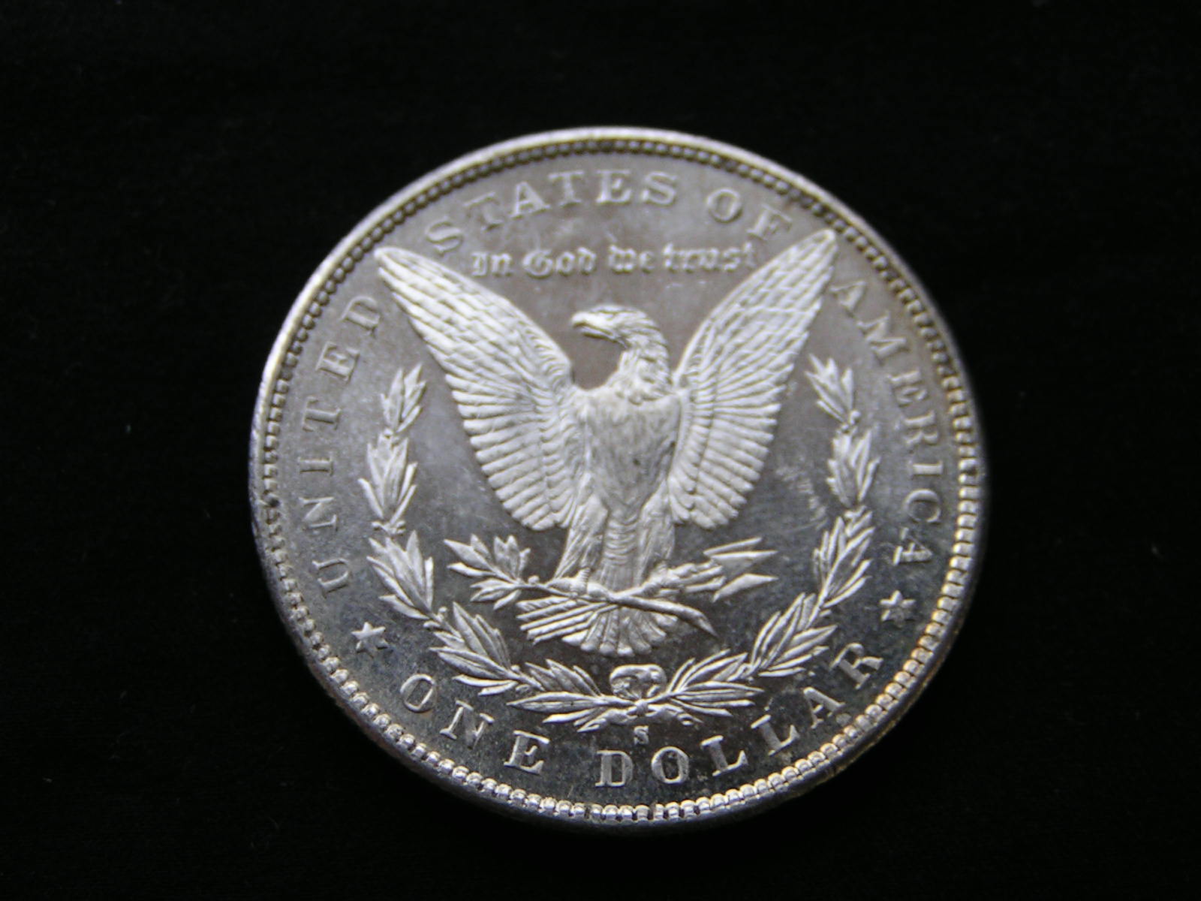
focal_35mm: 63
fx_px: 2186
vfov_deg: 23.3
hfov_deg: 30.7
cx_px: 600
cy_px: 450
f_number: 3.2
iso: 64
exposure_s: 1/60
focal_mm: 9.7
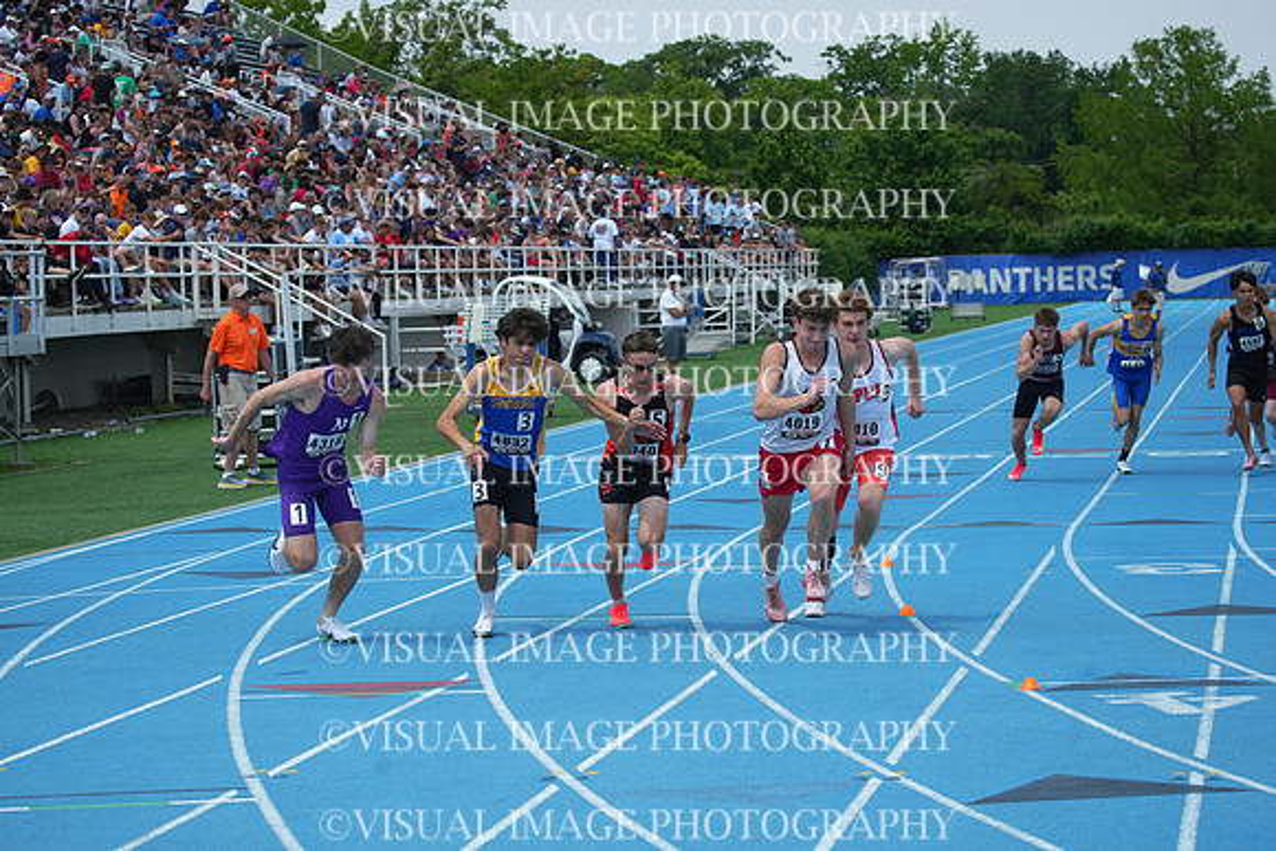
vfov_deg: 13.0
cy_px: 426
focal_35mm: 105
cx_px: 638
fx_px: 3722
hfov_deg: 19.5
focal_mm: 105
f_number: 5.6
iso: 400
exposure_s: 1/2000
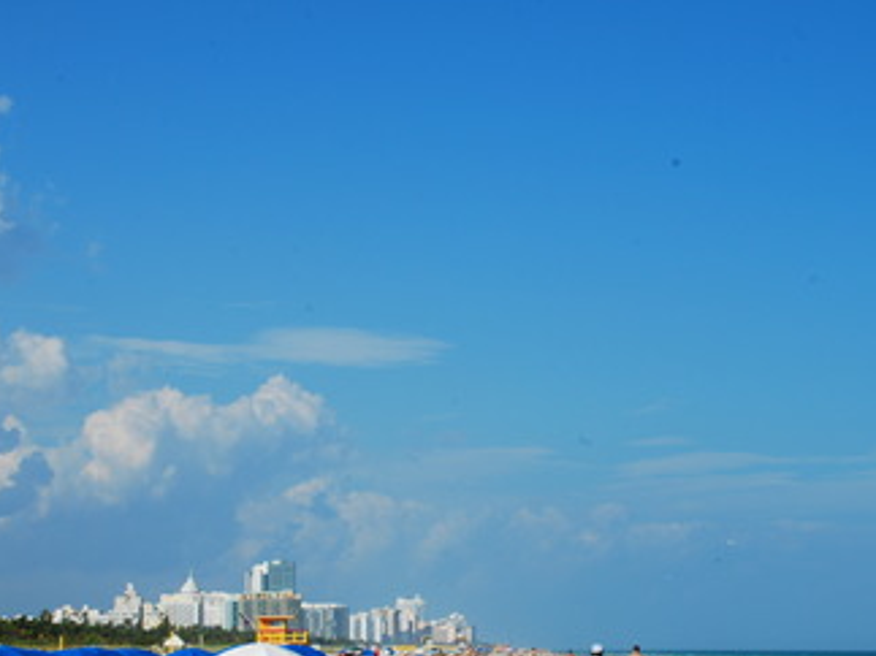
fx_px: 2150
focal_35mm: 85
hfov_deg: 23.0
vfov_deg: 17.3
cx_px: 450
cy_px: 430
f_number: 20
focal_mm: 38
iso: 100
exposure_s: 1/60
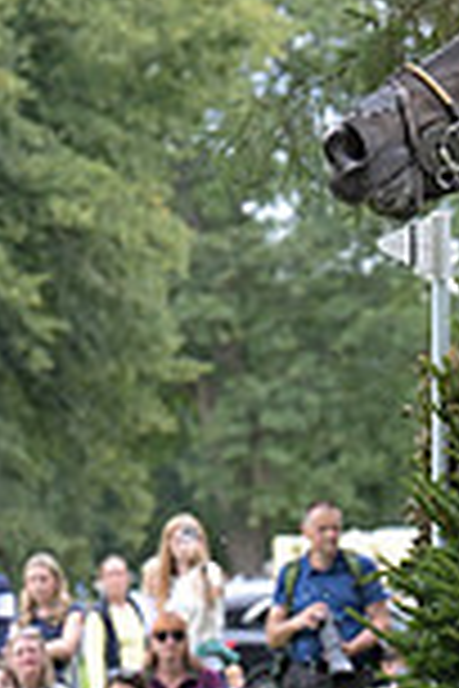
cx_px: 999
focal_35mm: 475
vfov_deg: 4.3
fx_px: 9084
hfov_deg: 2.9
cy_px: 393
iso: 2200
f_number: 5.6
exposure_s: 1/1250
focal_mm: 125
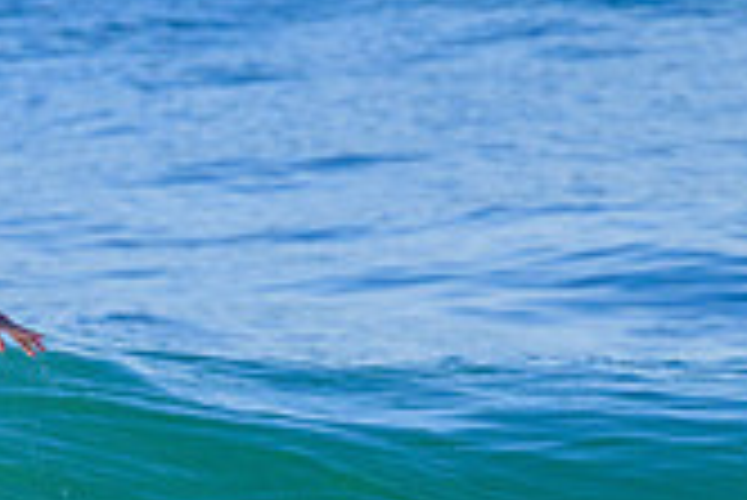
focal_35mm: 1960
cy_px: 534
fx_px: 40705
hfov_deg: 1.1
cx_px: -112
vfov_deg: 0.7
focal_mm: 560
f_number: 11
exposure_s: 1/2000
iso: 1100
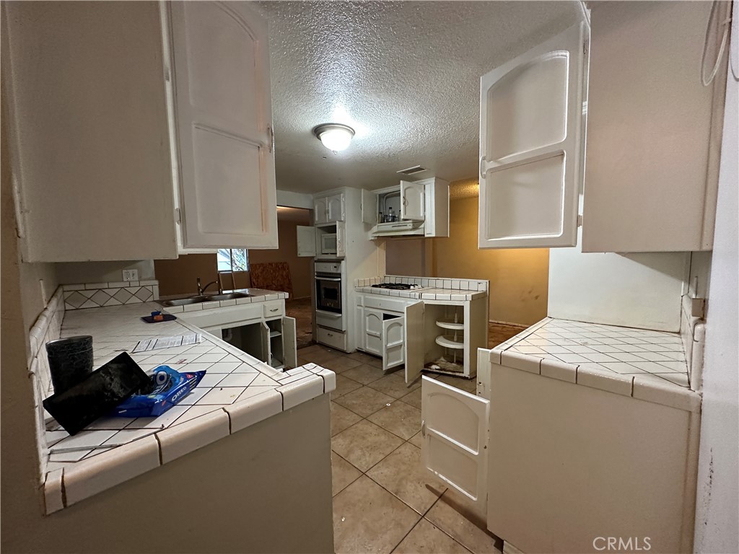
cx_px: 370
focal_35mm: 14
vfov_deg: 85.7
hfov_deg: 102.1
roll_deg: +1.7
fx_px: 299
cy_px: 277
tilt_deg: -4.4
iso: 640
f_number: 2.2
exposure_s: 1/60
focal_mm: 2.22
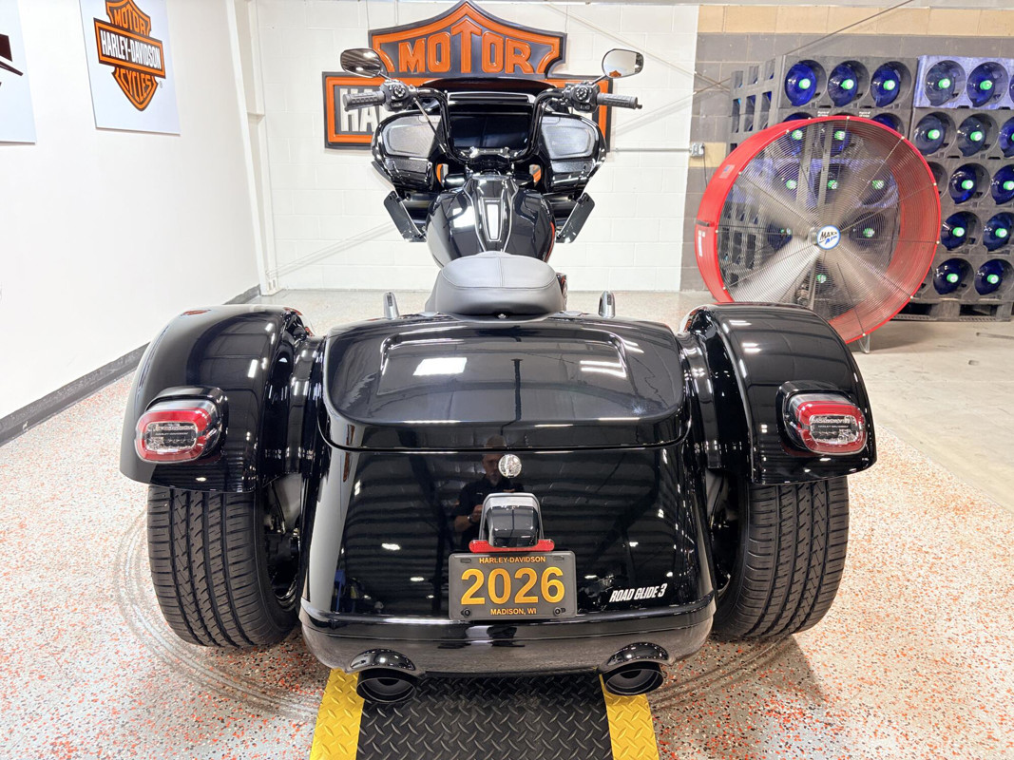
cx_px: 507
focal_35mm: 26
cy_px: 380
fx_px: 762
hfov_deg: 67.3
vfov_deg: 53.1
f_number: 1.6
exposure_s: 1/120
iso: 100
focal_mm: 5.96
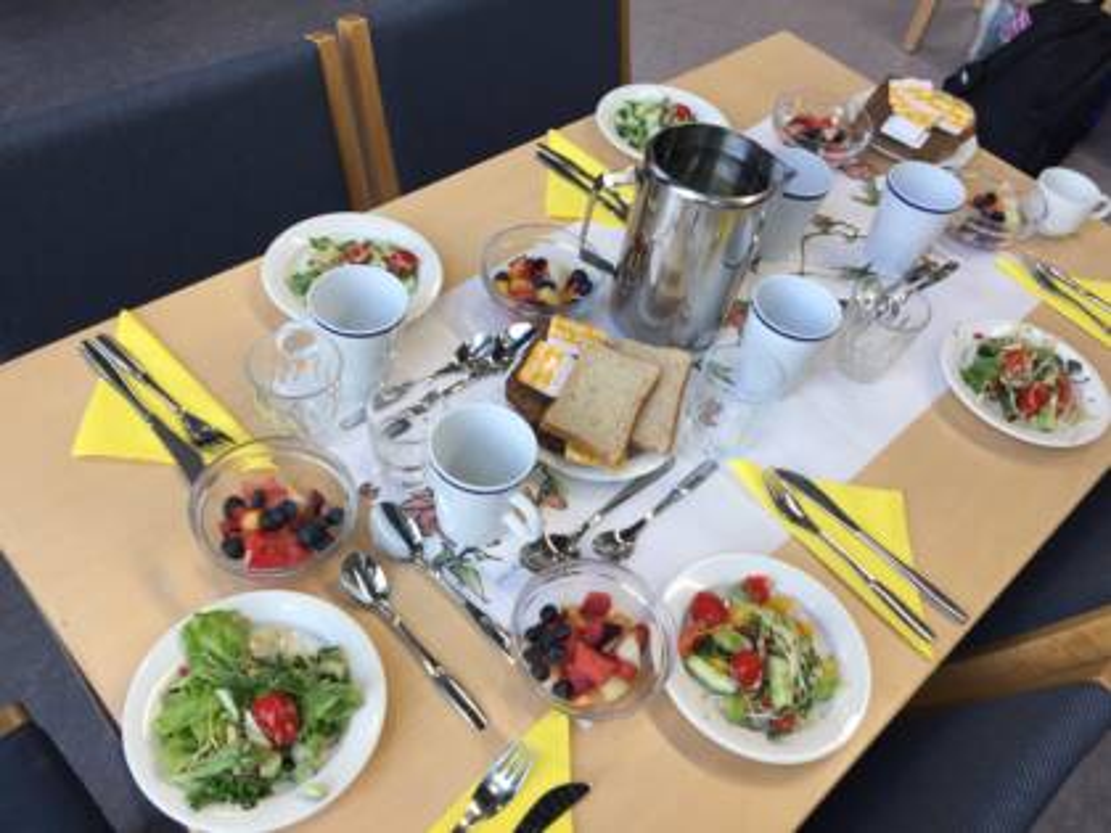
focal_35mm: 29
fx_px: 931
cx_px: 556
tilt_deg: -50.5
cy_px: 416
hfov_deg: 61.7
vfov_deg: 48.2
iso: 40
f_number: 2.2
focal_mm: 4.15
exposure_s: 1/50
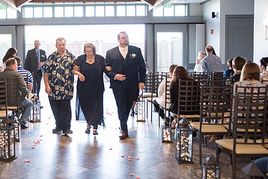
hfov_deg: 40.7
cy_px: 74
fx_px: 350
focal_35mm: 47
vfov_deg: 28.6
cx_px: 68
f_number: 3.5
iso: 1250
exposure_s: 1/160
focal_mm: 29
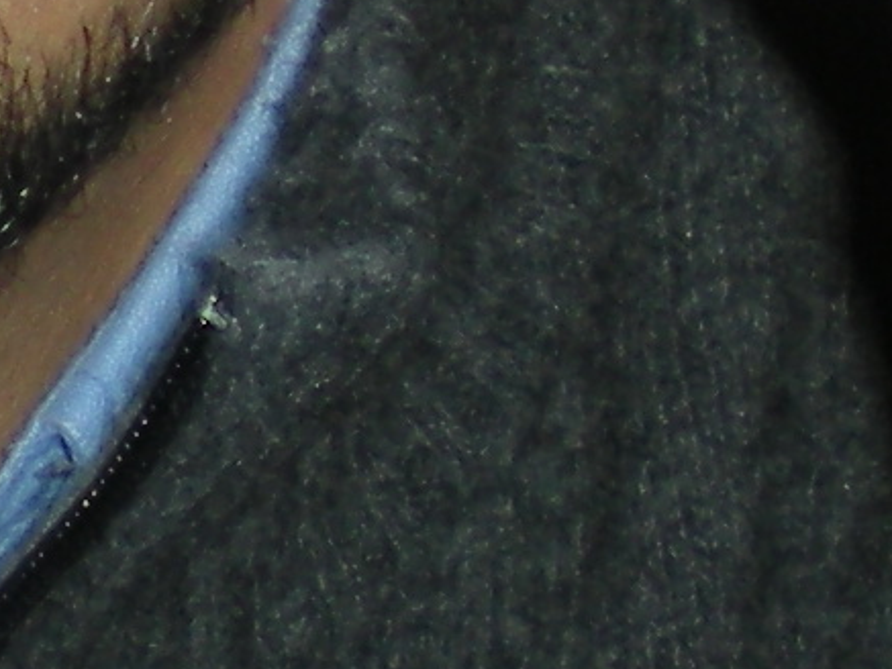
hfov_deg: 7.0
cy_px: -339
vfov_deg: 5.2
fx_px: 7320
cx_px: 57
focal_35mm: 284
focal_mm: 6.3
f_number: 3.1
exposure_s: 1/60
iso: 64
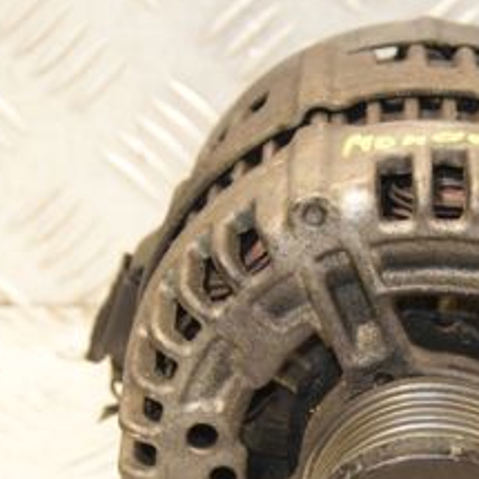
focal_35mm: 159
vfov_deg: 11.0
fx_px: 2489
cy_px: 388
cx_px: 466
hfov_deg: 10.9
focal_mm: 42
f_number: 5.6
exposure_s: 1/125
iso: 1600
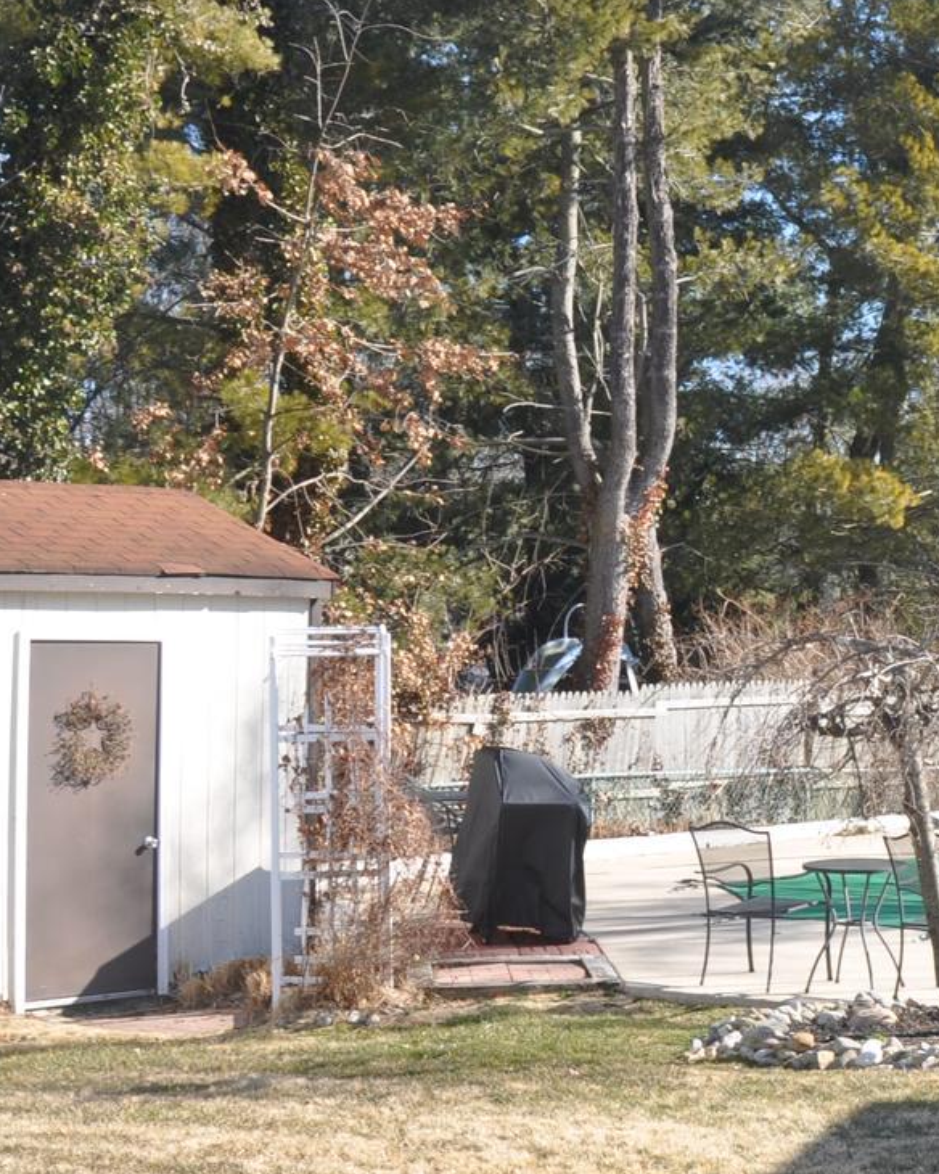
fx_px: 2466
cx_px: 1127
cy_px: 703
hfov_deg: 20.2
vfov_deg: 26.7
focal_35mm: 71
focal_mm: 18
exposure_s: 1/125
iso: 200
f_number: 11
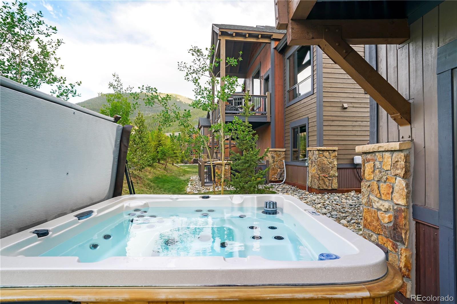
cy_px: 152
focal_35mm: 20
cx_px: 228
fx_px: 254
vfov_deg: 61.9
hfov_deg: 84.0
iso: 100
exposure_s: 1/8
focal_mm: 20
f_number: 9
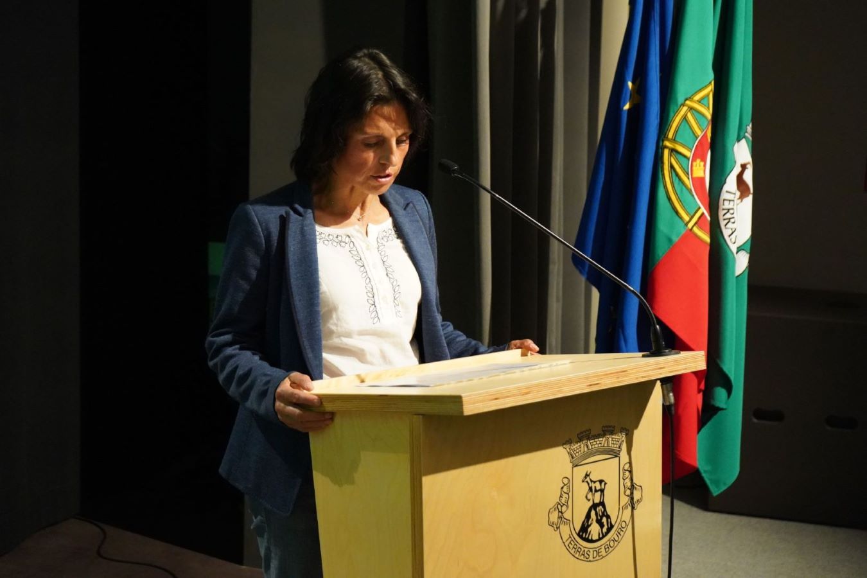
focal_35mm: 58
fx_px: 1397
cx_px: 434
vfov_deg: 23.4
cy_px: 289
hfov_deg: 34.5
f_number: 5
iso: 12800
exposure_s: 1/160
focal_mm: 58
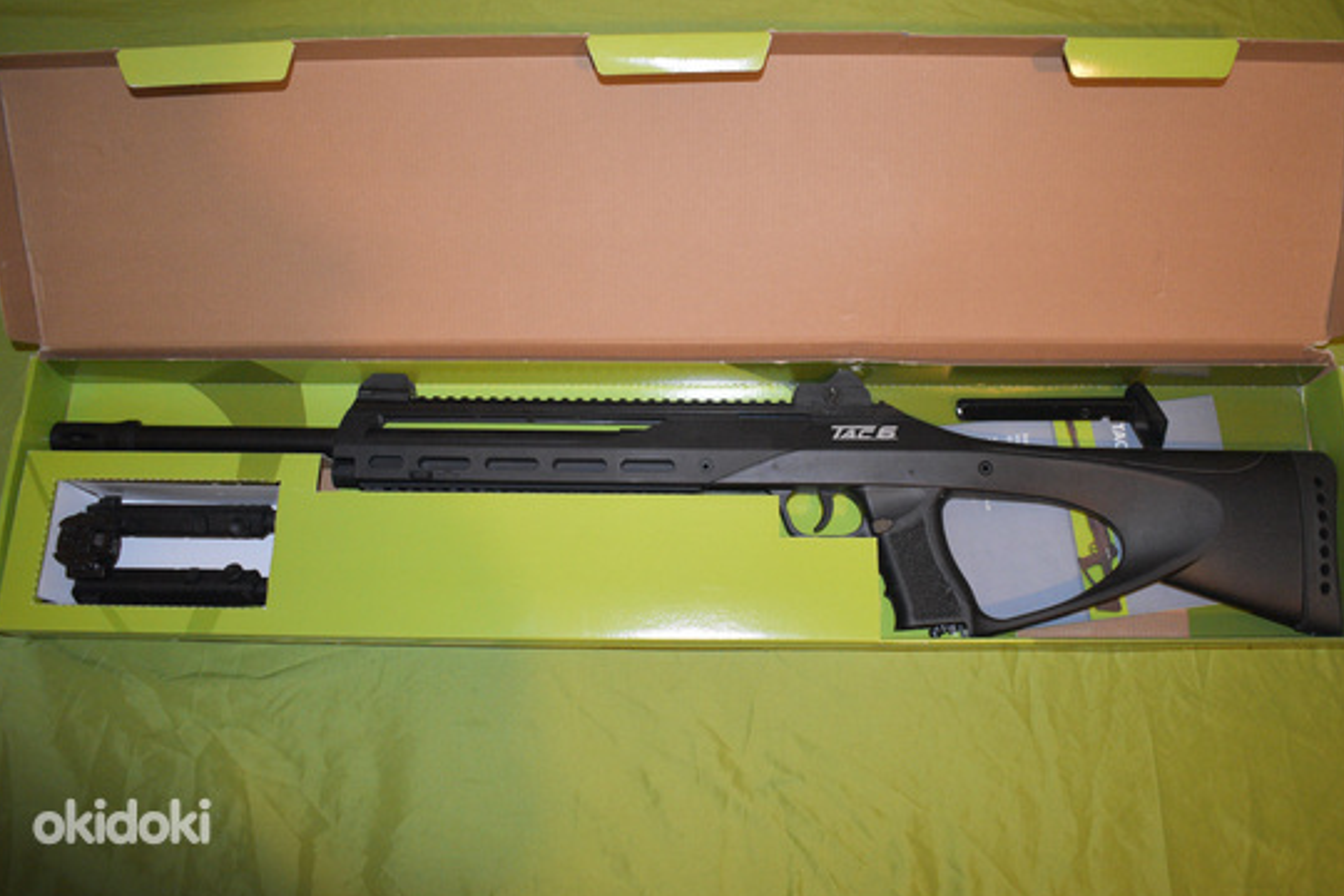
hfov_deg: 61.9
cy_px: 411
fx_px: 1120
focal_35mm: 30
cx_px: 709
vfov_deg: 43.6
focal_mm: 18
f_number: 3.5
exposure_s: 1/60
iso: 3200
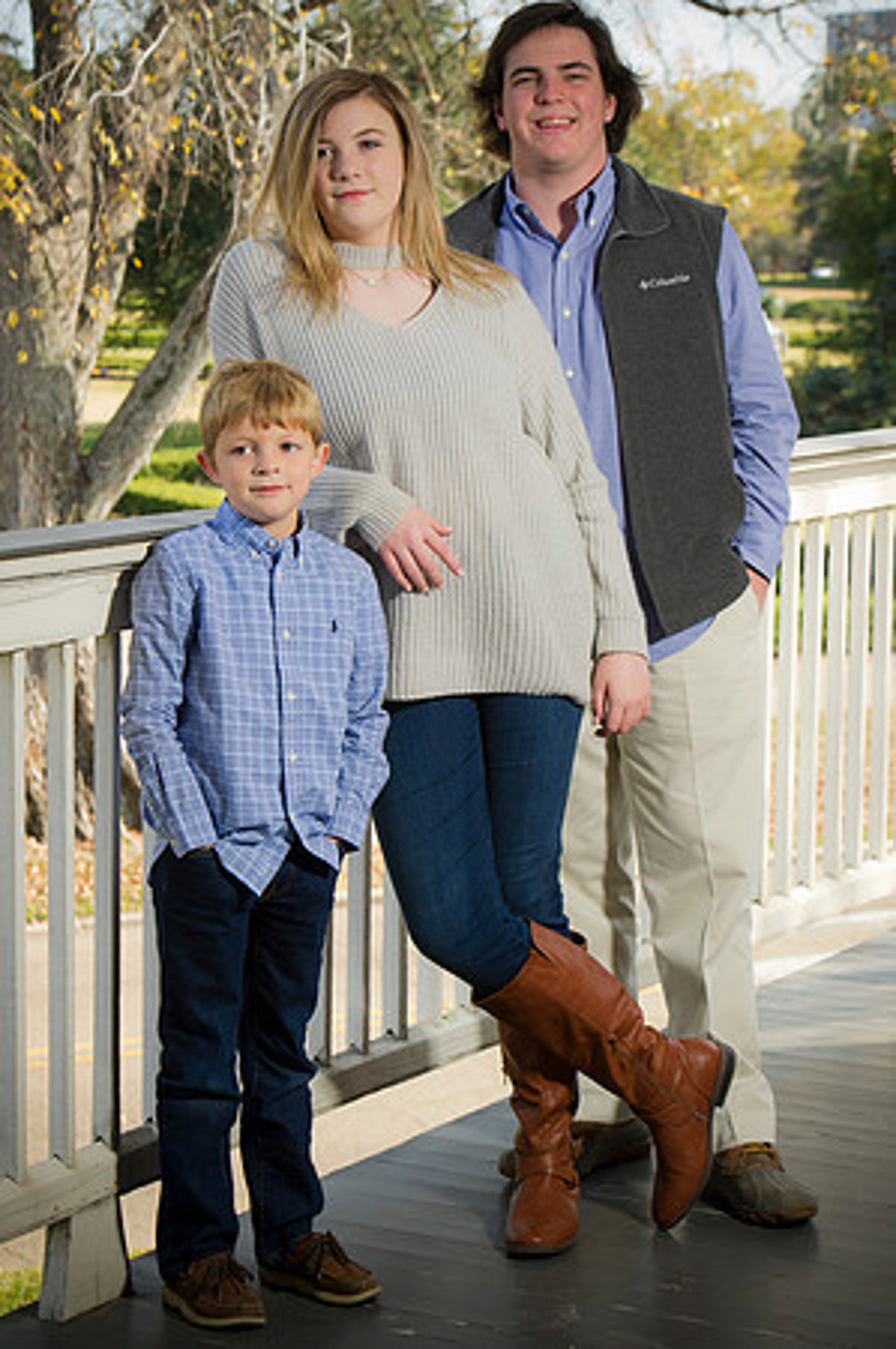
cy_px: 674
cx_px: 448
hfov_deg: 14.8
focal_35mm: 92
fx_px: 3442
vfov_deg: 22.2
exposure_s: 1/125
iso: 160
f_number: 8
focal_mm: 92
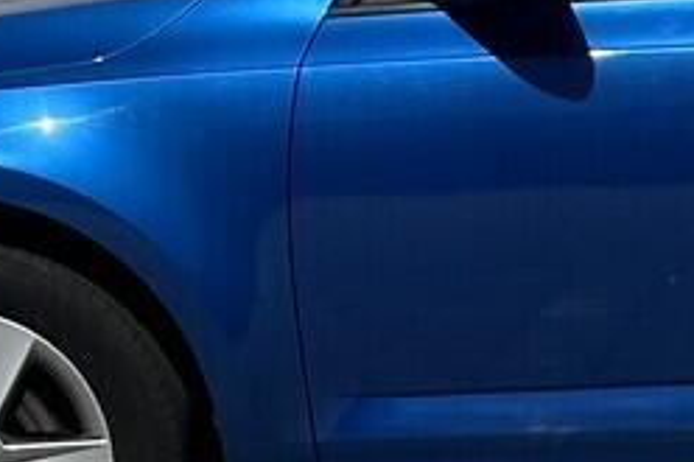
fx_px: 5587
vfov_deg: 4.7
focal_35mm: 290
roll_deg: -0.3
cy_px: 50
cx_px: 1033
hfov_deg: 7.0
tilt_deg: -2.3
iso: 64
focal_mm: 6.86
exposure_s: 1/8929
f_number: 1.78
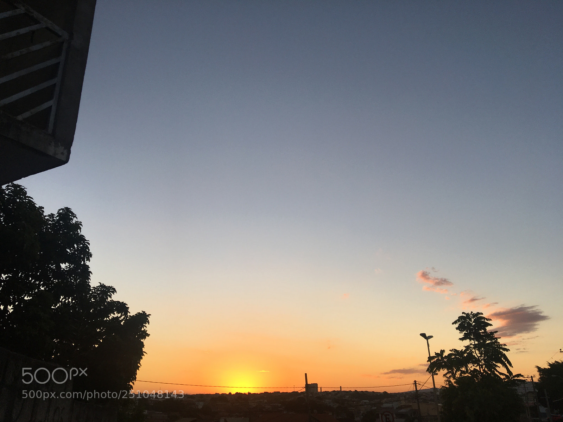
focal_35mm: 29
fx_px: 472
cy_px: 211
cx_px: 282
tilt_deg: +20.6
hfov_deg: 61.7
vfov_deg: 48.2
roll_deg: +0.5
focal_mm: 4.15
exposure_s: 1/409
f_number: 2.2
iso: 25
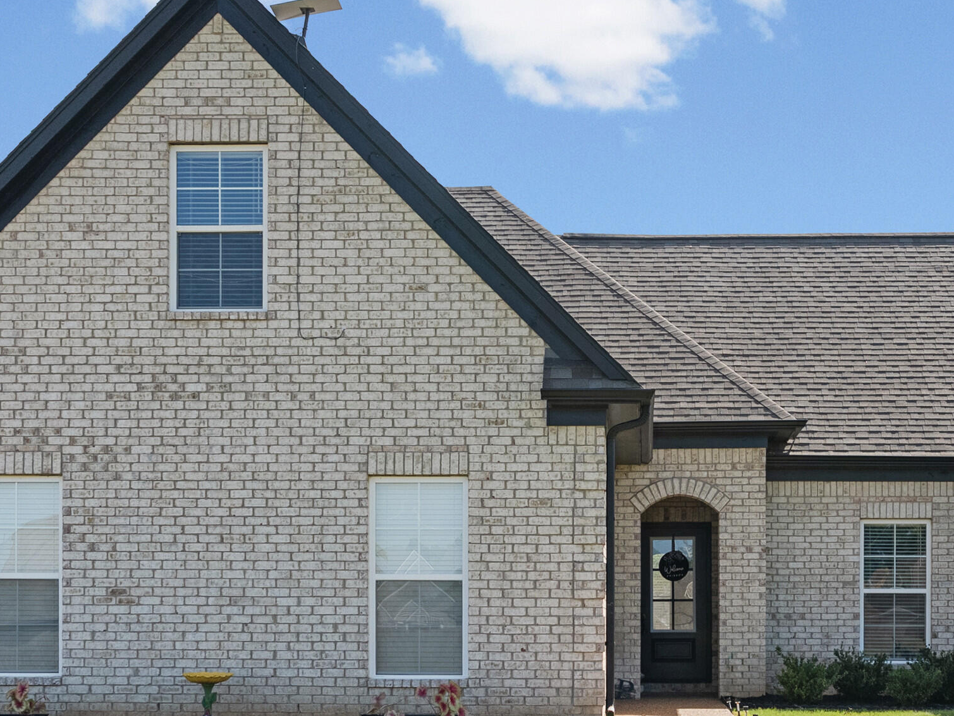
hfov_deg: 31.5
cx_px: 597
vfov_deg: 24.0
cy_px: 386
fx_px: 1681
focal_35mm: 61
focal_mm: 33
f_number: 9
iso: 800
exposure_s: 1/320
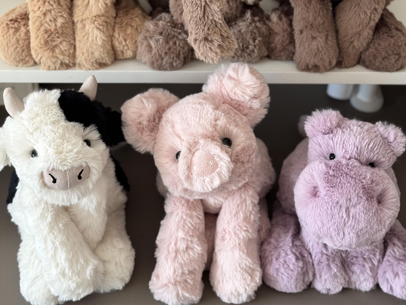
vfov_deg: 22.3
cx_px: 203
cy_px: 68
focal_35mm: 65
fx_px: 762
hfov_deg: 29.8
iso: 100
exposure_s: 1/111
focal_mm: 6.76
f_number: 1.78
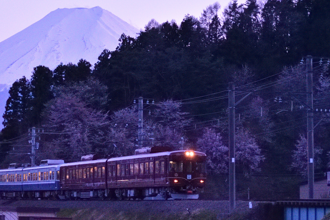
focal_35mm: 140
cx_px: 115
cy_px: 78
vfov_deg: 9.8
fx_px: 1283
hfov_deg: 14.6
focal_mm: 66
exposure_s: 1/400
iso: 6400
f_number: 5
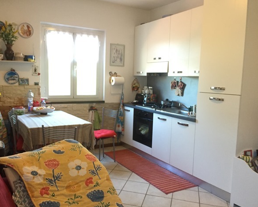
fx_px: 237
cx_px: 118
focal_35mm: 31
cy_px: 105
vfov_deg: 47.2
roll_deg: -1.5
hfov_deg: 57.1
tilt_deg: -6.4
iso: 250
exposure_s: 1/33
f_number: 2.2
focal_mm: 4.15
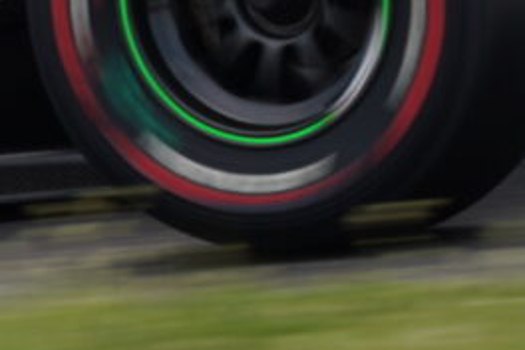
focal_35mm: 2034
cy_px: -259
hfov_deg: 1.0
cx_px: -364
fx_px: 29660
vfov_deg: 0.7
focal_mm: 459
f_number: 6.3
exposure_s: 1/400
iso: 125
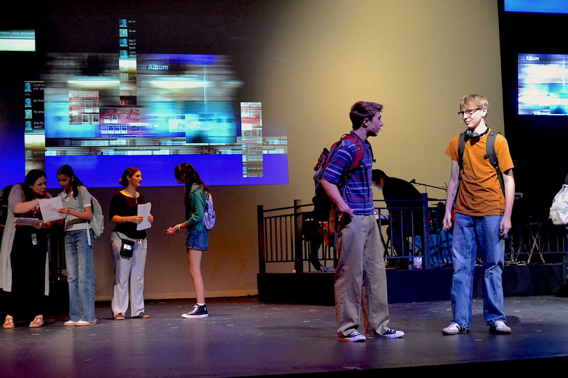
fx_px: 994
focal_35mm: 63
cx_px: 284
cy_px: 189
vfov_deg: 21.6
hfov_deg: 31.9
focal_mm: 42
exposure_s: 1/15
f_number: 5.3
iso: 2500
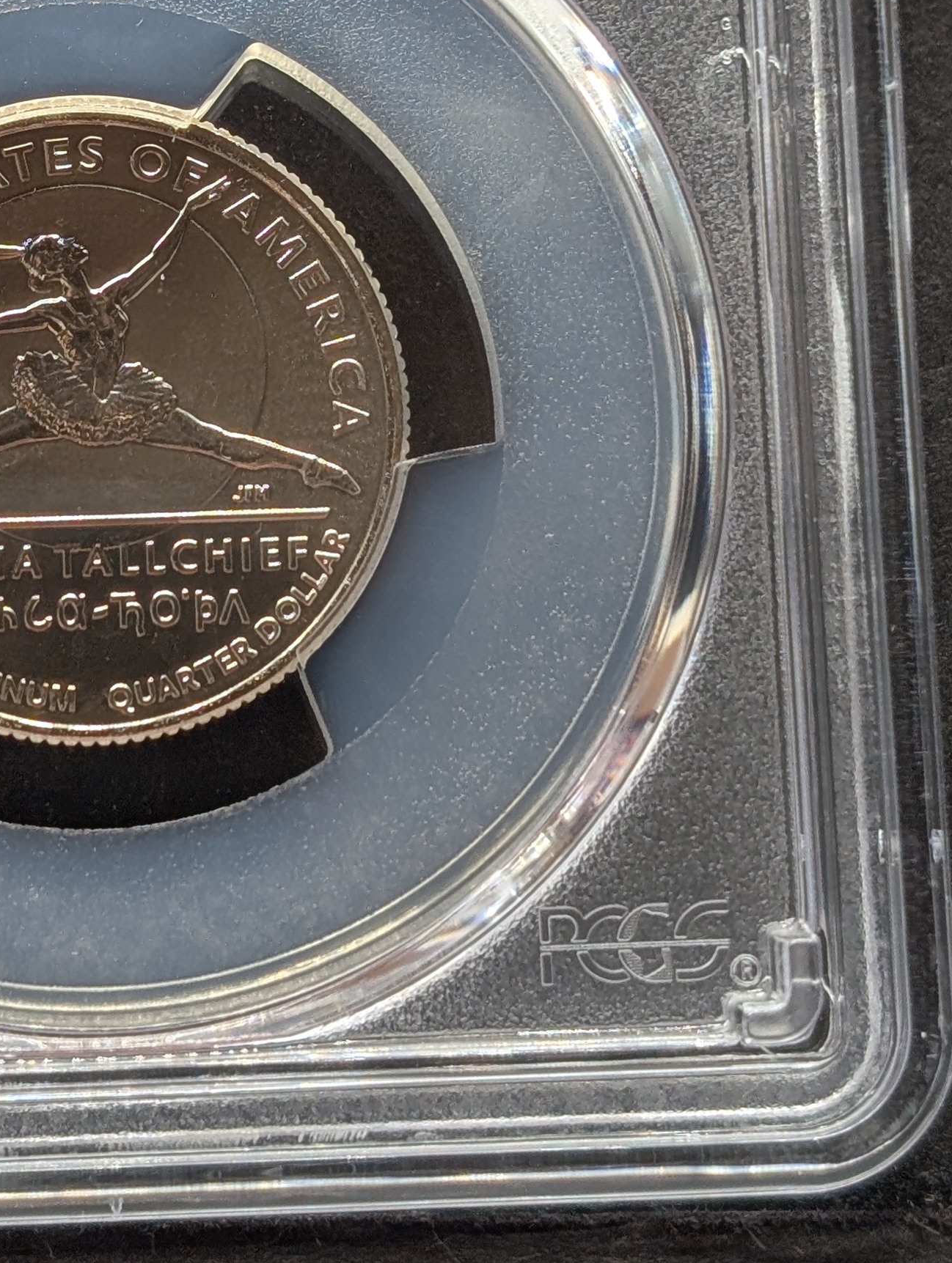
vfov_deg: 16.8
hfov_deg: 12.7
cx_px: 149
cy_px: 208
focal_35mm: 116
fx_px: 4242
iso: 29
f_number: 1.68
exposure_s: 1/50.1
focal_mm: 6.9
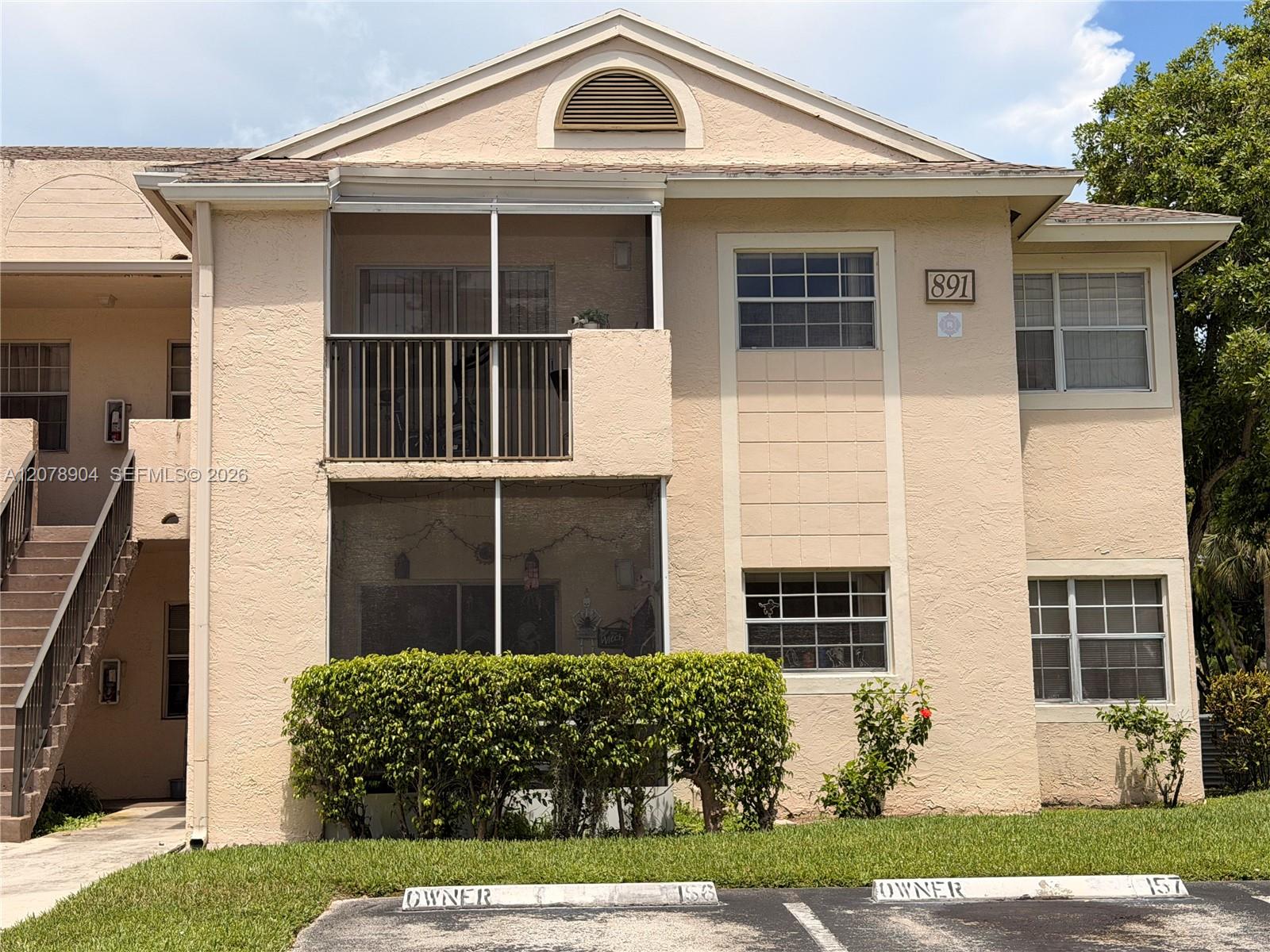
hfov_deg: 39.7
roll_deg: +1.1
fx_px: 1761
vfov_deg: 30.3
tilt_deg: +7.3
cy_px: 476
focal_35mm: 48
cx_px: 635
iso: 64
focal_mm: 6.76
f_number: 1.78
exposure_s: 1/6024
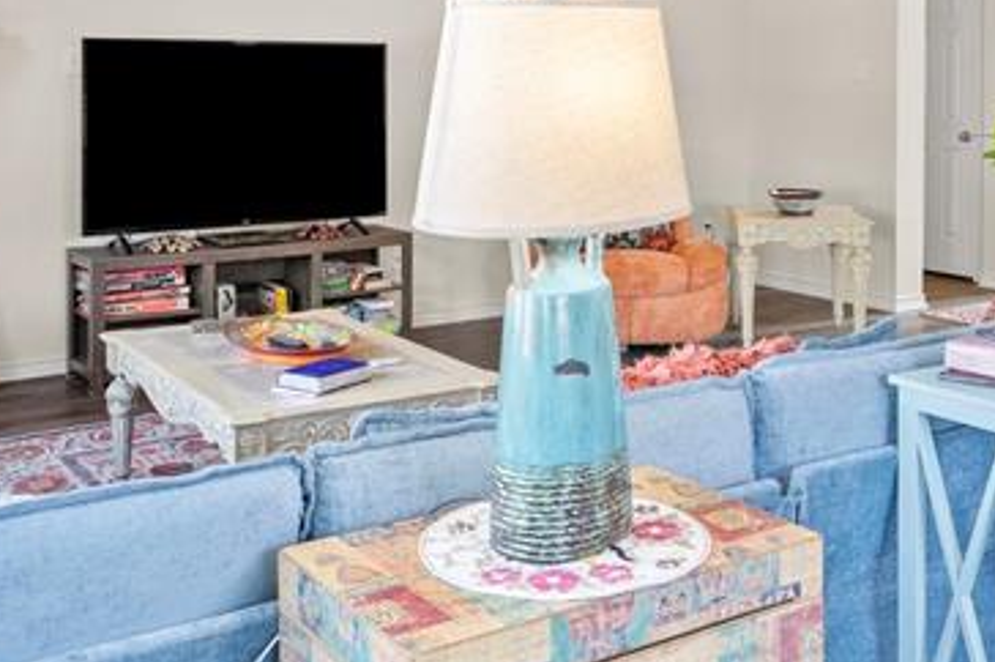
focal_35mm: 45
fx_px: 1243
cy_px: 85
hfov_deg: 43.5
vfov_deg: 28.8
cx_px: 569
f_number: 8
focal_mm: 16
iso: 800
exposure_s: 1.3
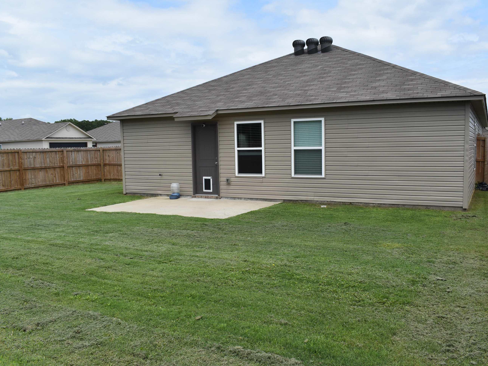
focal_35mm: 31
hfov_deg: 58.3
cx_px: 260
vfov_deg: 45.4
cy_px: 190
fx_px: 437
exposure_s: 1/250
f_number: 8
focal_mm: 18
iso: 100
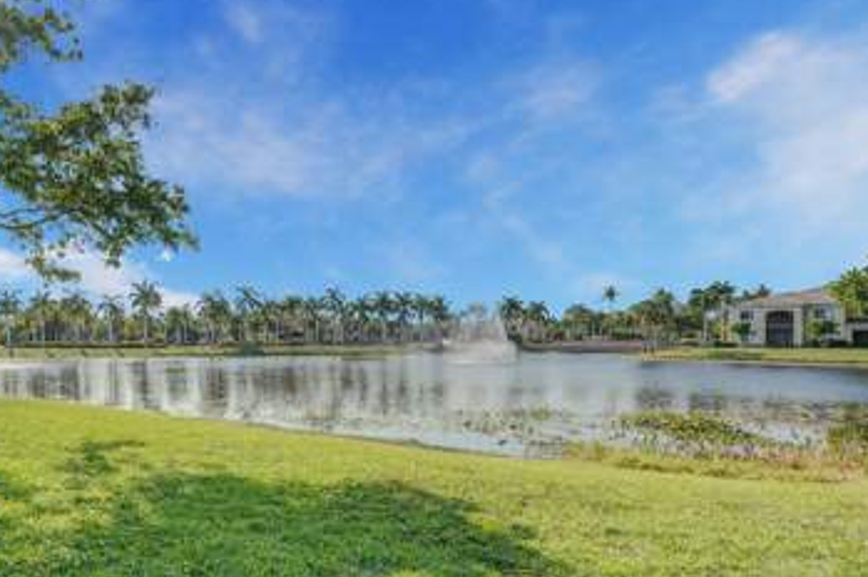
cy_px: 339
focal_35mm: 22
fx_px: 530
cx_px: 284
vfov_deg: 56.8
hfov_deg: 75.9
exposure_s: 1/500
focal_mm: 16
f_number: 11
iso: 320
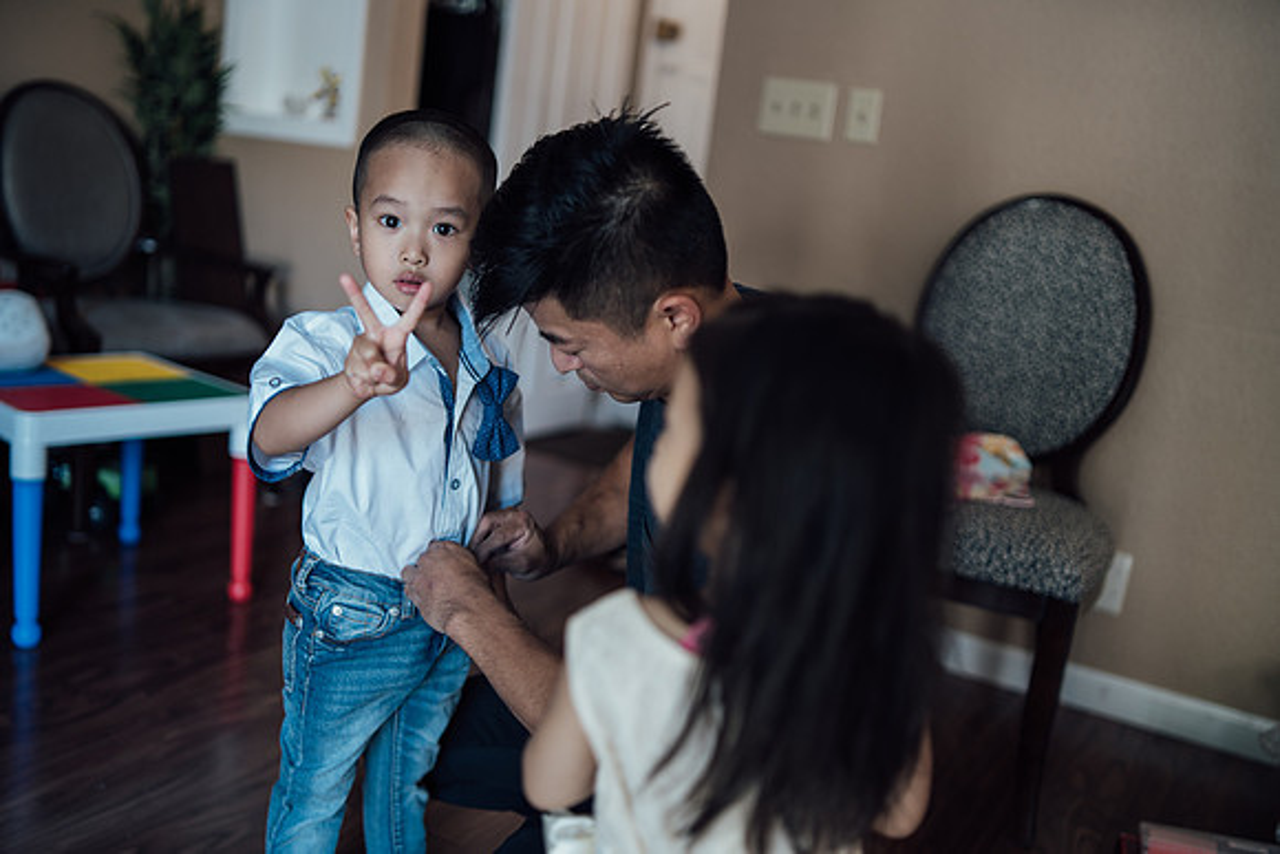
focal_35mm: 35
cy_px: 427
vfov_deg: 37.9
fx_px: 1245
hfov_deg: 54.4
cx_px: 640
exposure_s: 1/160
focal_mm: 35
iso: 400
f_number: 1.4
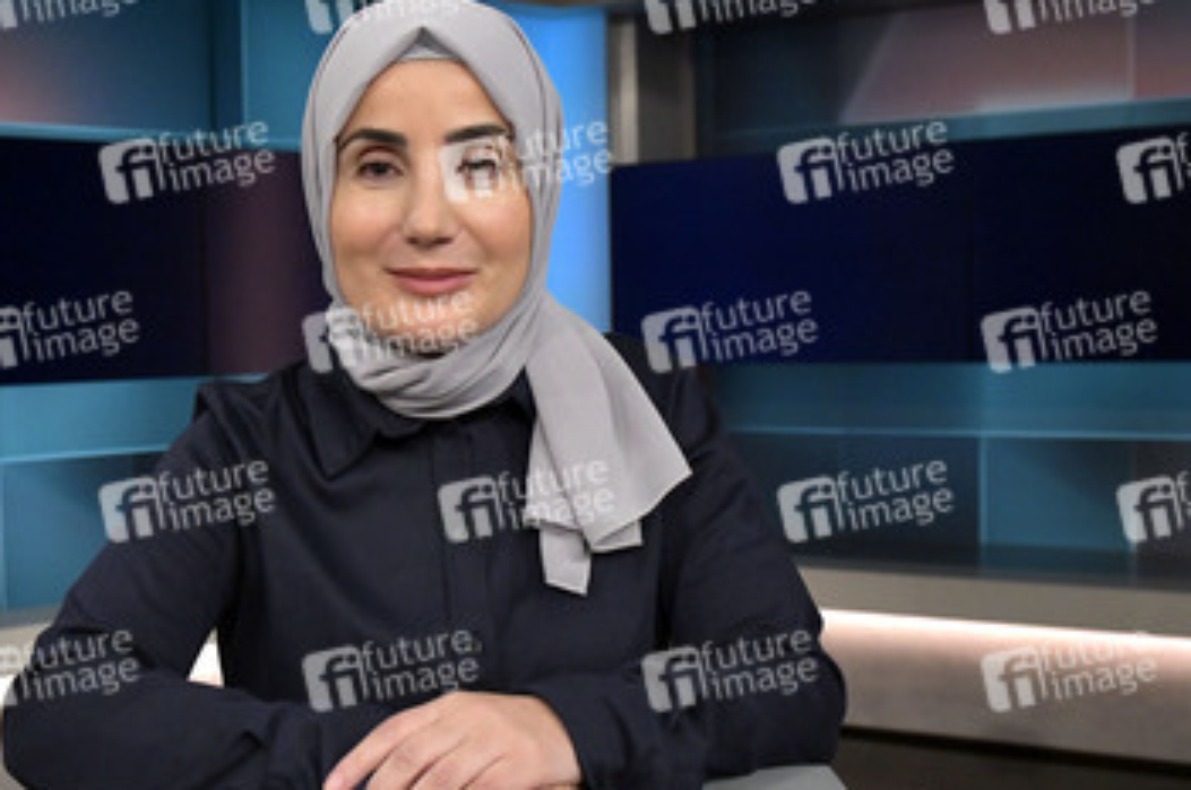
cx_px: 436
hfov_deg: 52.5
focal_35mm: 36
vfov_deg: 36.8
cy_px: 417
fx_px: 1189
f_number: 5.6
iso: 2500
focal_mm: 28
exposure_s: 1/200
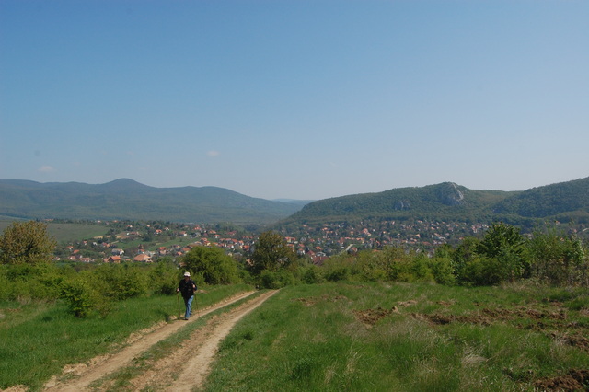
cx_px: 294
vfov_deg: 47.9
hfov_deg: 67.4
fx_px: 442
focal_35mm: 27
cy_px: 196
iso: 400
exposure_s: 1/320
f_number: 9
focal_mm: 18
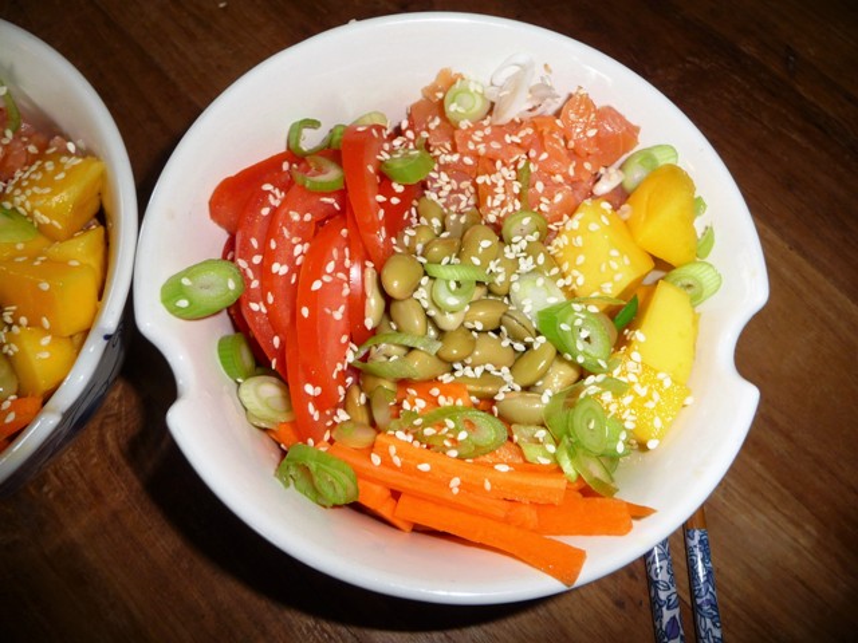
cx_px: 429
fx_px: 694
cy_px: 322
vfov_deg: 49.7
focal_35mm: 28
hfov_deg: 63.4
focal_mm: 4.7
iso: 100
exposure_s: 1/30
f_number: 3.3
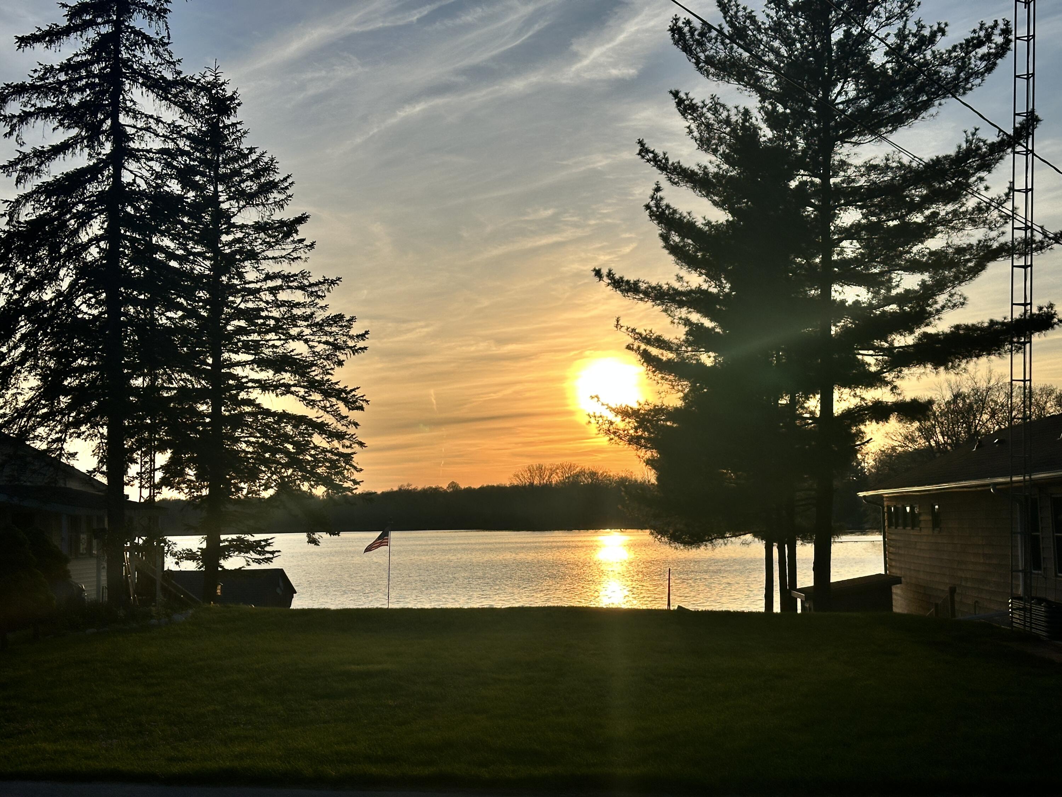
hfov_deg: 39.7
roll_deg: +0.6
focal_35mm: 48
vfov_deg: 30.3
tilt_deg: +4.3
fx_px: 1473
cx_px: 531
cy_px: 398
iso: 64
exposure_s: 1/9804
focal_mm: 6.86
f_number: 1.78
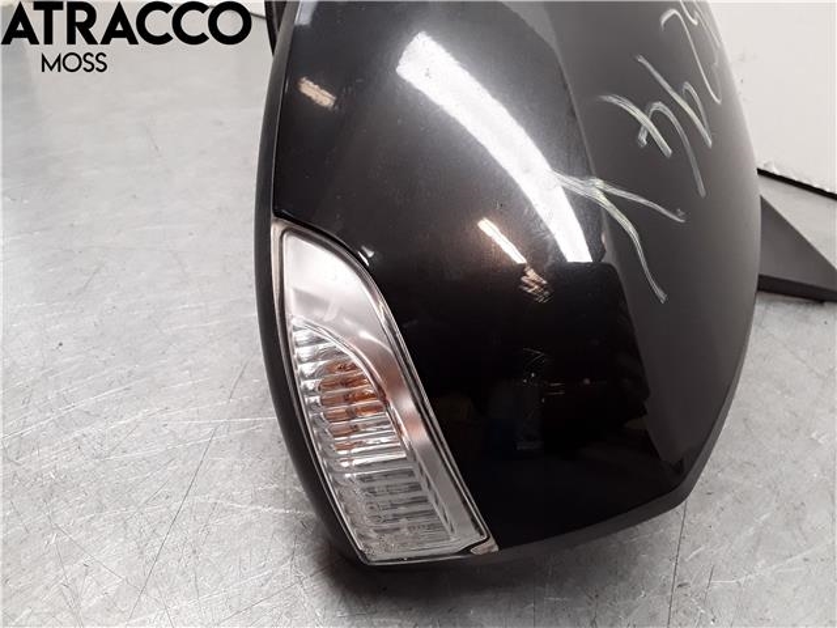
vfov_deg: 49.7
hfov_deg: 63.4
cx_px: 418
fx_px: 677
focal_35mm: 28
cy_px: 314
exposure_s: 1/100
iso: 100
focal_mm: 2.91
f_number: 1.9
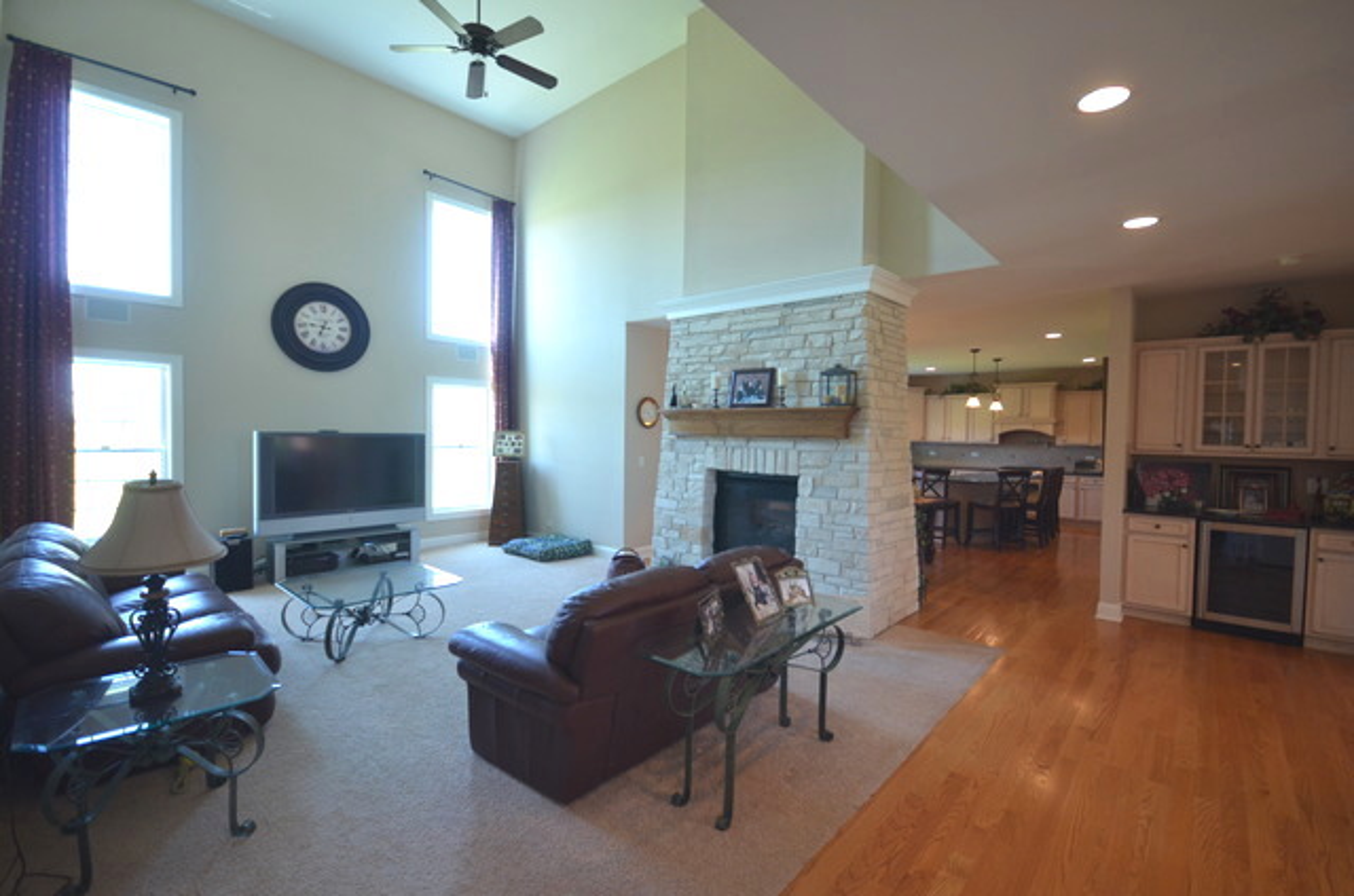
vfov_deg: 77.1
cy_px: 448
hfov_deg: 100.5
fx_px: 563
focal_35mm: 15
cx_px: 677
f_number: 4
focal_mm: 10
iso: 800
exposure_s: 1/60
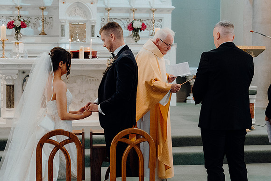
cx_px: 136
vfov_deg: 20.3
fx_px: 504
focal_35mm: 67
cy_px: 90
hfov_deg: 30.1
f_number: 3.5
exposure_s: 1/160
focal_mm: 45
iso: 3200
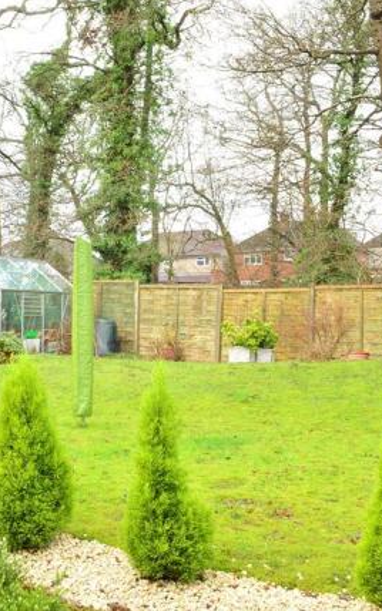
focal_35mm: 42
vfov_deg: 47.2
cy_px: 306
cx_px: 71
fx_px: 700
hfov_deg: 29.8
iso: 200
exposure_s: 1/6
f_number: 14
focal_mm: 18
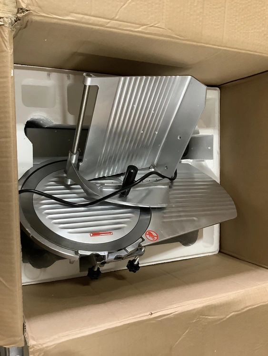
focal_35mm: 31
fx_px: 320
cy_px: 178
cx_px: 134
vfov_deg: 58.3
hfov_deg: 45.5
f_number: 2.4
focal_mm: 3.3
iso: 250
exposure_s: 1/40
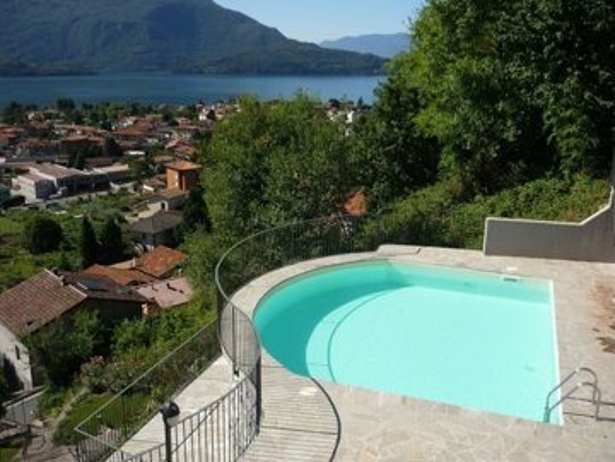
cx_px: 308
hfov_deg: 55.4
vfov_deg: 42.9
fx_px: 586
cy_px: 231
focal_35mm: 33
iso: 100
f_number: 8
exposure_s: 1/200
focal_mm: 5.5
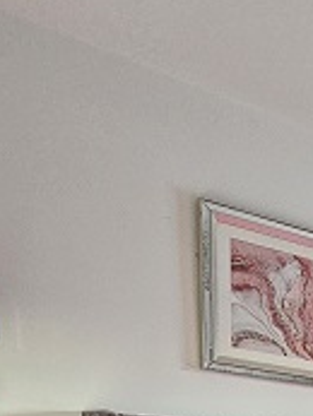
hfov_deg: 15.9
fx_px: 722
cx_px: 701
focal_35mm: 60
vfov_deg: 23.7
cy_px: 661
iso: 400
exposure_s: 1/50
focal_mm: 2.2
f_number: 2.2
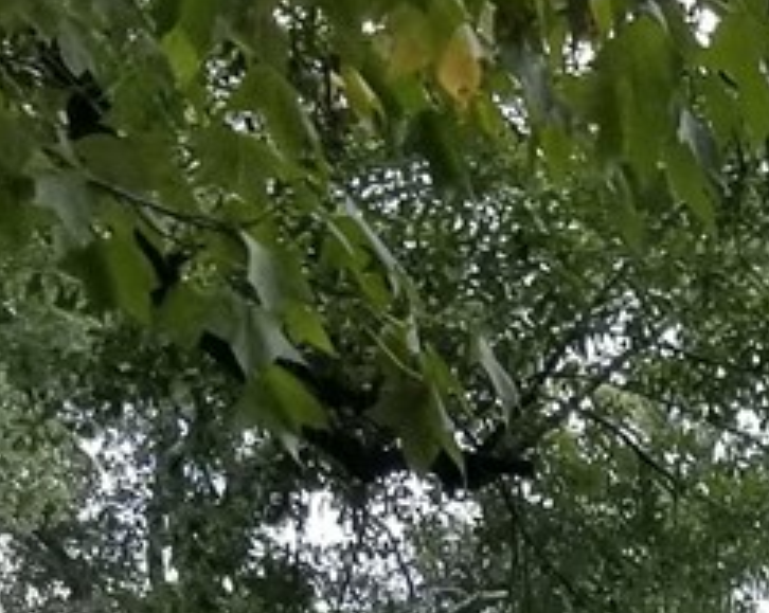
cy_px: 1664
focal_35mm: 215
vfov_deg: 6.7
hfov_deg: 8.6
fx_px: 4887
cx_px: 1414
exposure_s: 1/540
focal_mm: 4.25
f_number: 1.7
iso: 50
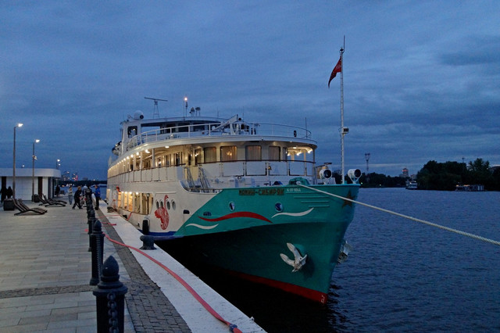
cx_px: 250
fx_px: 458
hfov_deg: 57.2
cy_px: 166
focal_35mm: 33
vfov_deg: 39.9
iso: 2500
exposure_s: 1/160
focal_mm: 22
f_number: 4
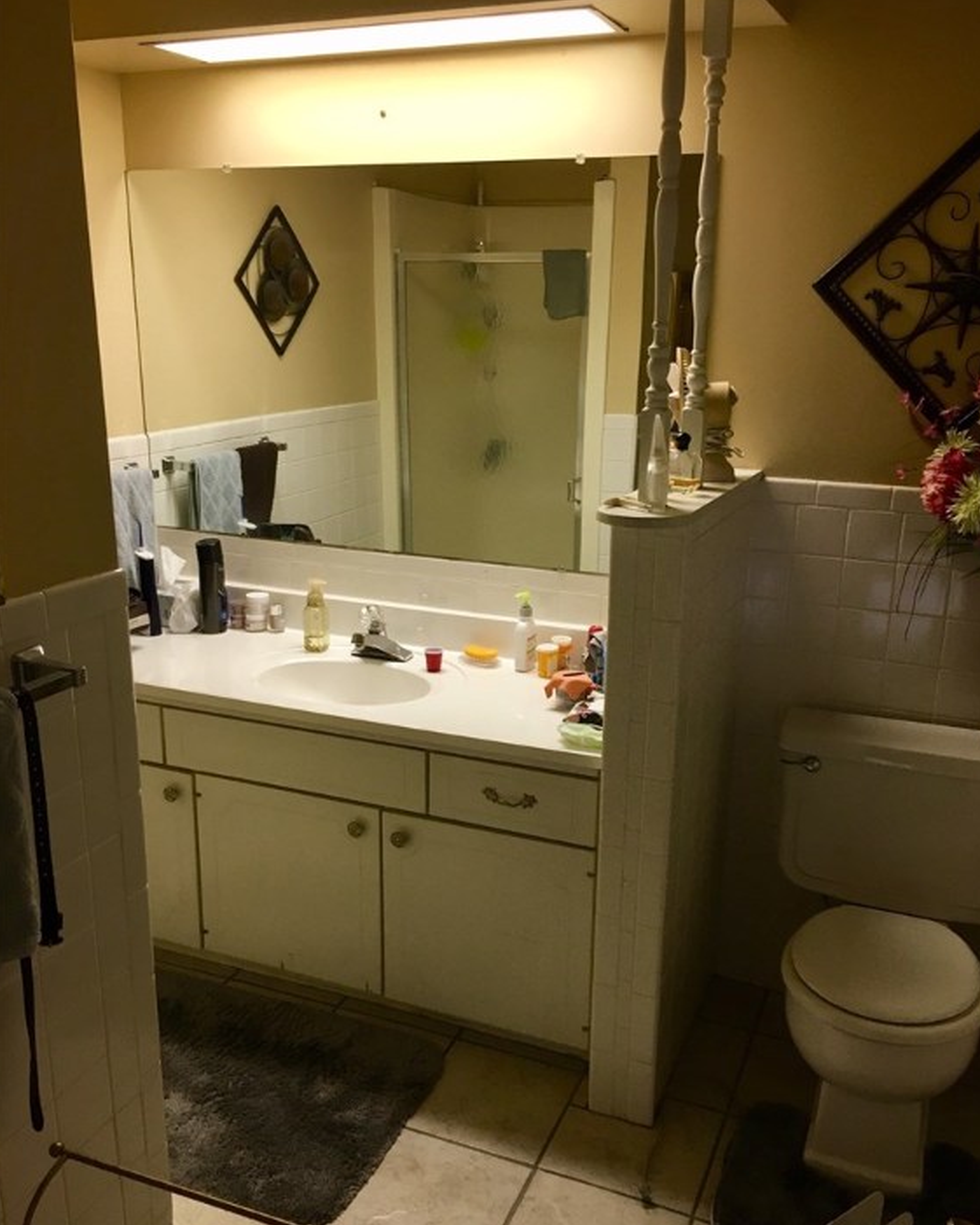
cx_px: 498
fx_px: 1124
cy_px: 638
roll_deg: -0.9
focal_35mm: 31
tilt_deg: -17.1
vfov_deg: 57.2
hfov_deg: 47.1
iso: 80
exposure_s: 1/30
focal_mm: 4.15
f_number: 2.2
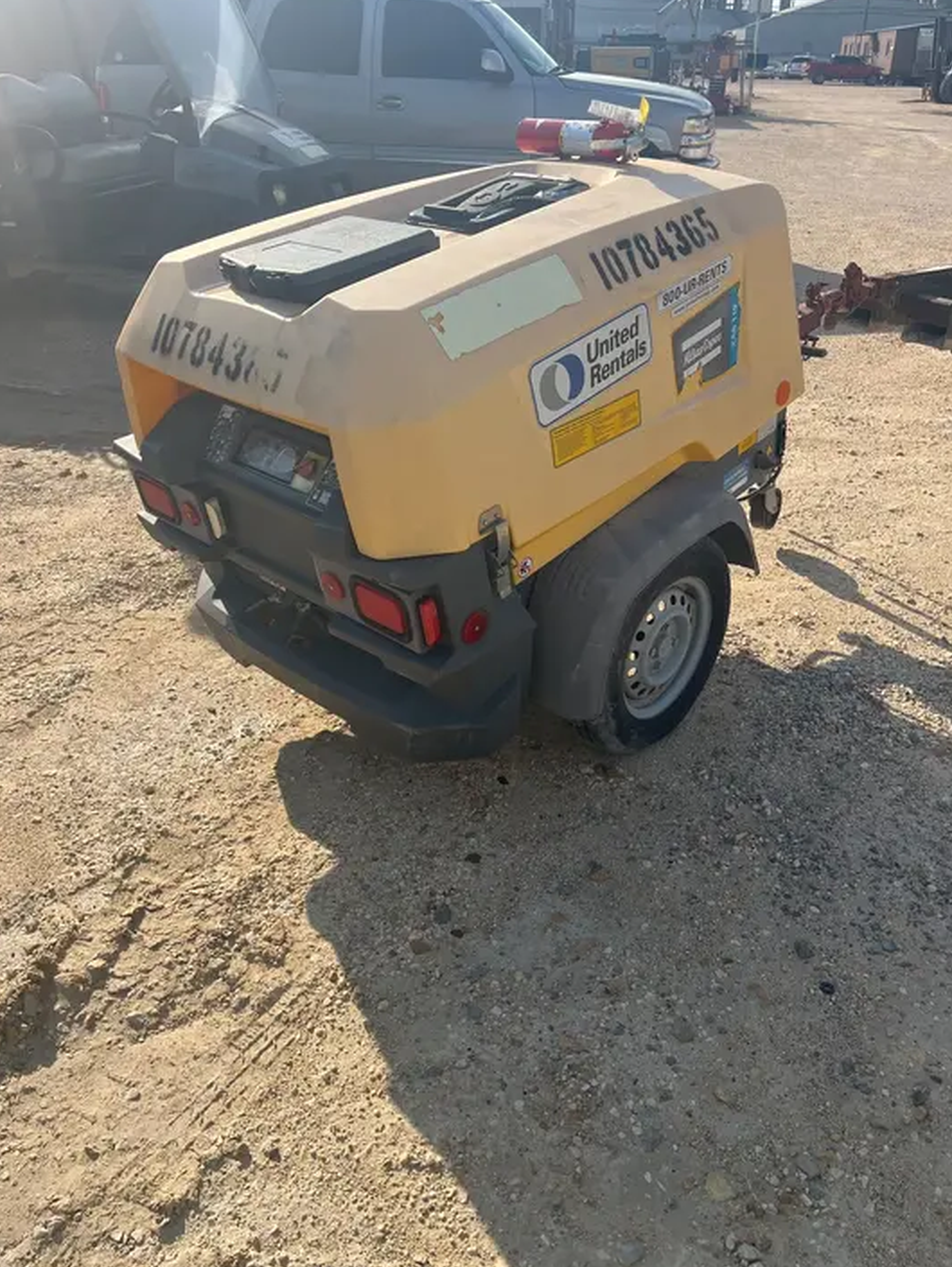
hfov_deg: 51.4
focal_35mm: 27
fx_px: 989
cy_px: 616
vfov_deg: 65.3
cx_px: 485
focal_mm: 5.1
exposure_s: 1/2410
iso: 50
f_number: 1.6
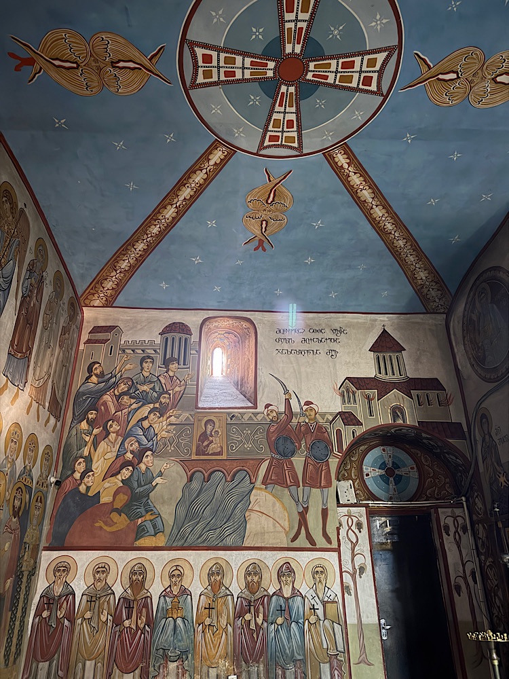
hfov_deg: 56.8
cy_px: 340
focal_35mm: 24
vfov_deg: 71.6
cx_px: 254
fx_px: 471
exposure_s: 1/10
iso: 1000
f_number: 1.78
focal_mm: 6.76
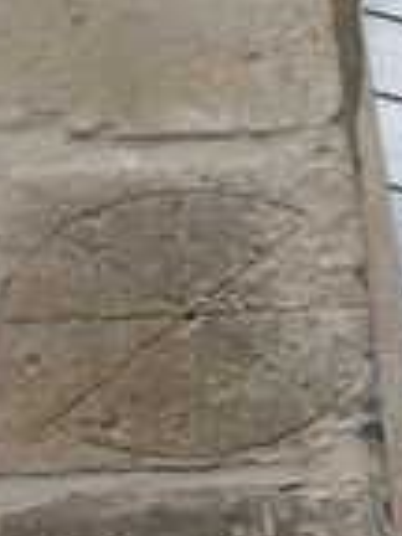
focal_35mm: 129
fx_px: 1997
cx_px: 458
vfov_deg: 14.7
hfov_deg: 11.3
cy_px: -134
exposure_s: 1/155
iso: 50
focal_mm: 5.8
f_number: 5.6
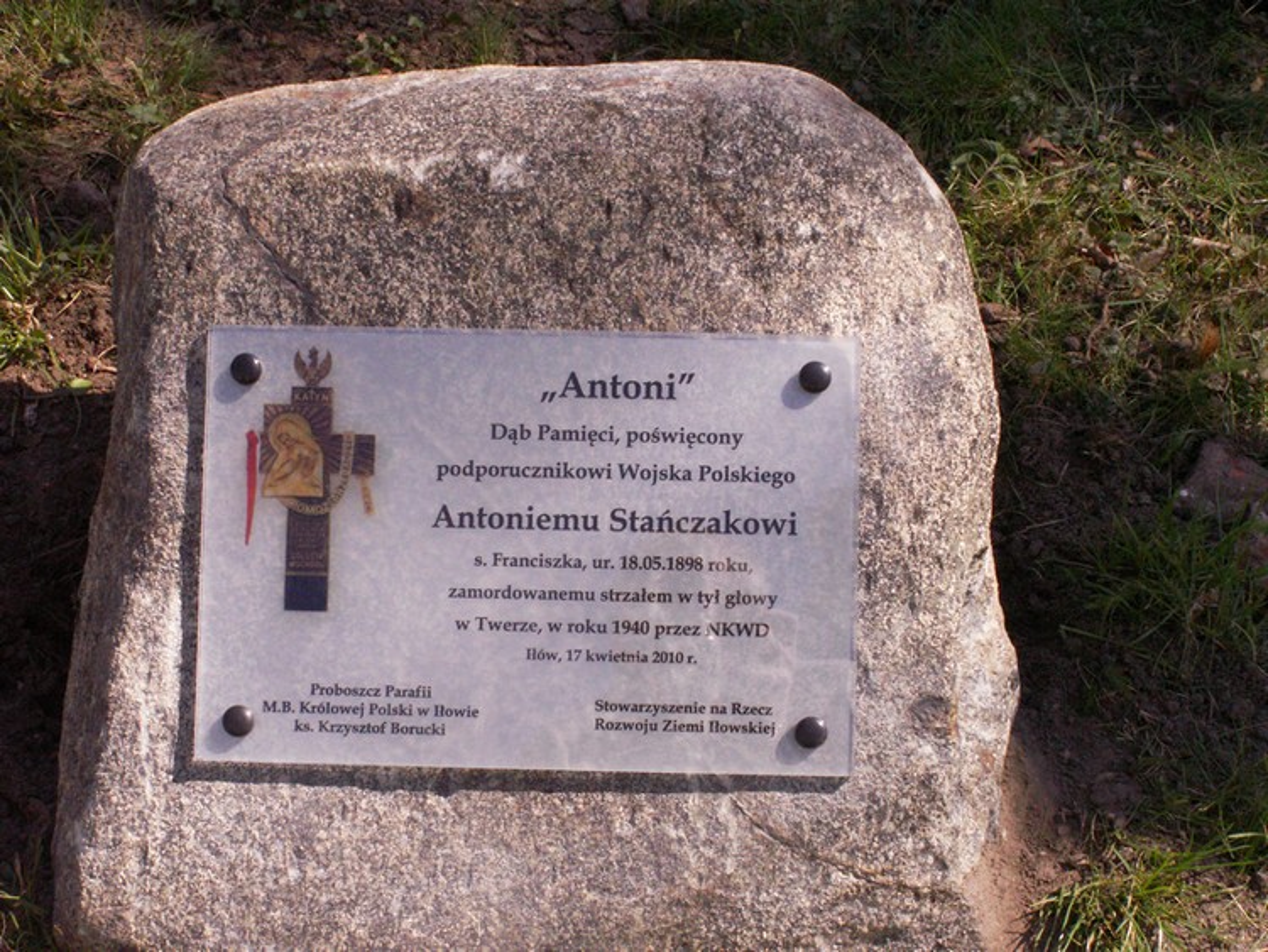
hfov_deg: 28.6
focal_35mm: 68
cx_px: 634
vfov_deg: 21.6
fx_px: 2492
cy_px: 476
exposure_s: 1/400
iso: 200
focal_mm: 11.35
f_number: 8
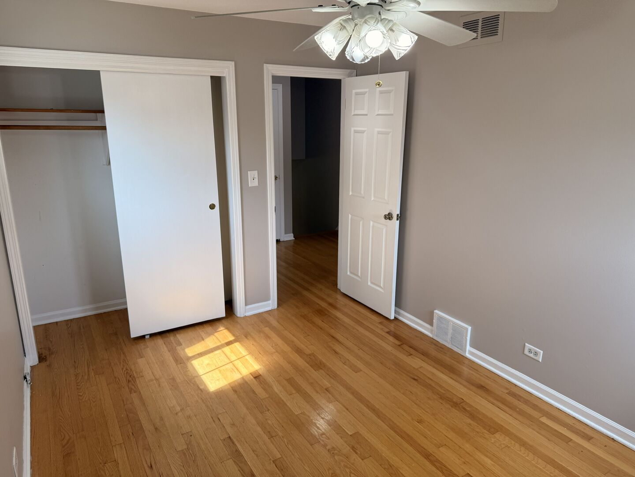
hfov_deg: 71.6
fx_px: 440
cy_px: 238
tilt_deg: -13.3
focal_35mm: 24
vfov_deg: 56.8
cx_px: 318
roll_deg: -0.8
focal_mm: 6.76
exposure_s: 1/365
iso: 100
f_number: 1.78
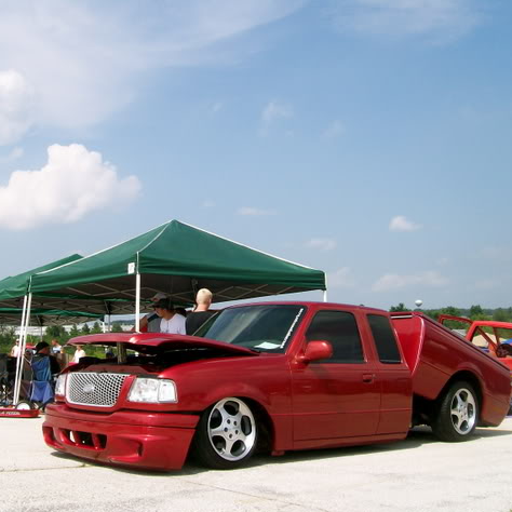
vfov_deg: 39.2
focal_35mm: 43
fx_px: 720
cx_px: 199
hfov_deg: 39.0
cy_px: 258
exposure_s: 1/732
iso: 80
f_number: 4.8
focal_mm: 6
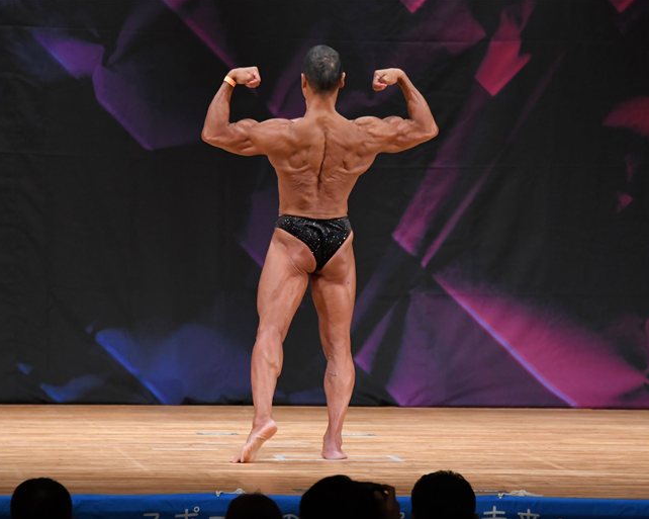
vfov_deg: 5.4
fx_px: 5549
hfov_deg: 6.7
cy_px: 259
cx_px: 337
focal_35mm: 289
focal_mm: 170
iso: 3200
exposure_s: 1/400
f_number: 5.6
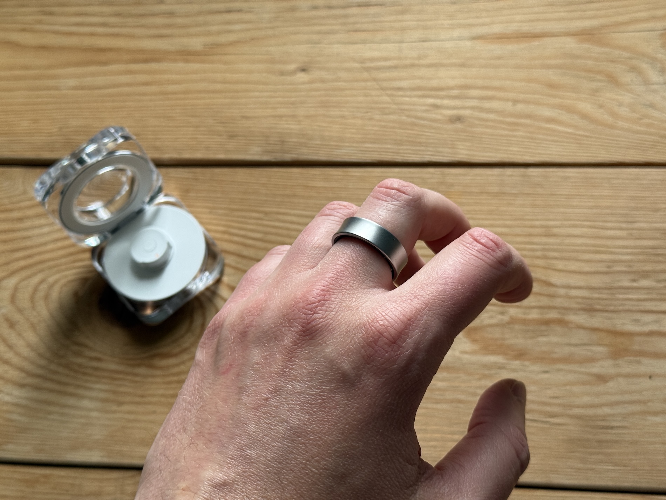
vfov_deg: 30.3
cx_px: 333
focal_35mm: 48
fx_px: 924
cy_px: 250
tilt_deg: -68.3
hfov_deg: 39.7
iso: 125
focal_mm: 6.76
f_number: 1.78
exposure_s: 1/60
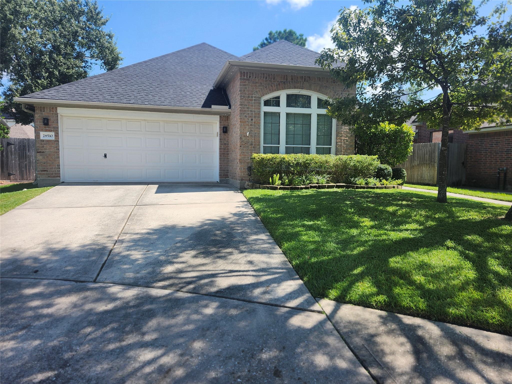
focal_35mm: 23
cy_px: 192
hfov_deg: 73.9
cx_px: 256
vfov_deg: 58.9
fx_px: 340
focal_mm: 5.54
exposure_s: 1/965
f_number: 1.8
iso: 25
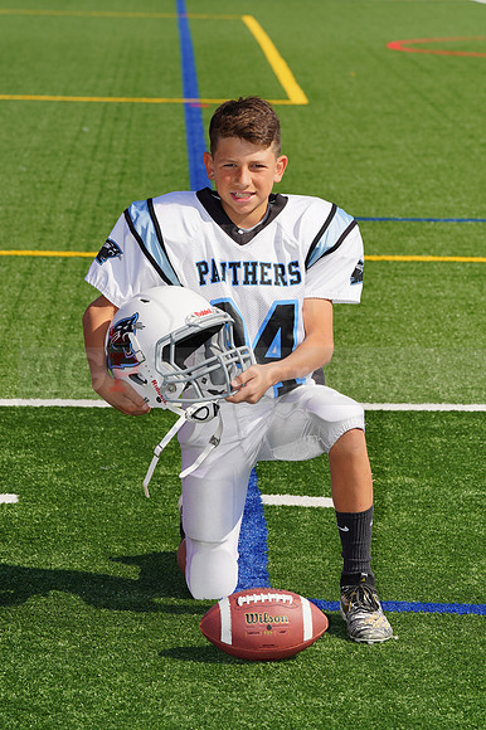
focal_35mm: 173
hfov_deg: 7.9
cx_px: 243
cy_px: 365
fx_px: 3507
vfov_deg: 11.9
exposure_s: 1/250
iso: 100
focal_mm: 173
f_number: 11
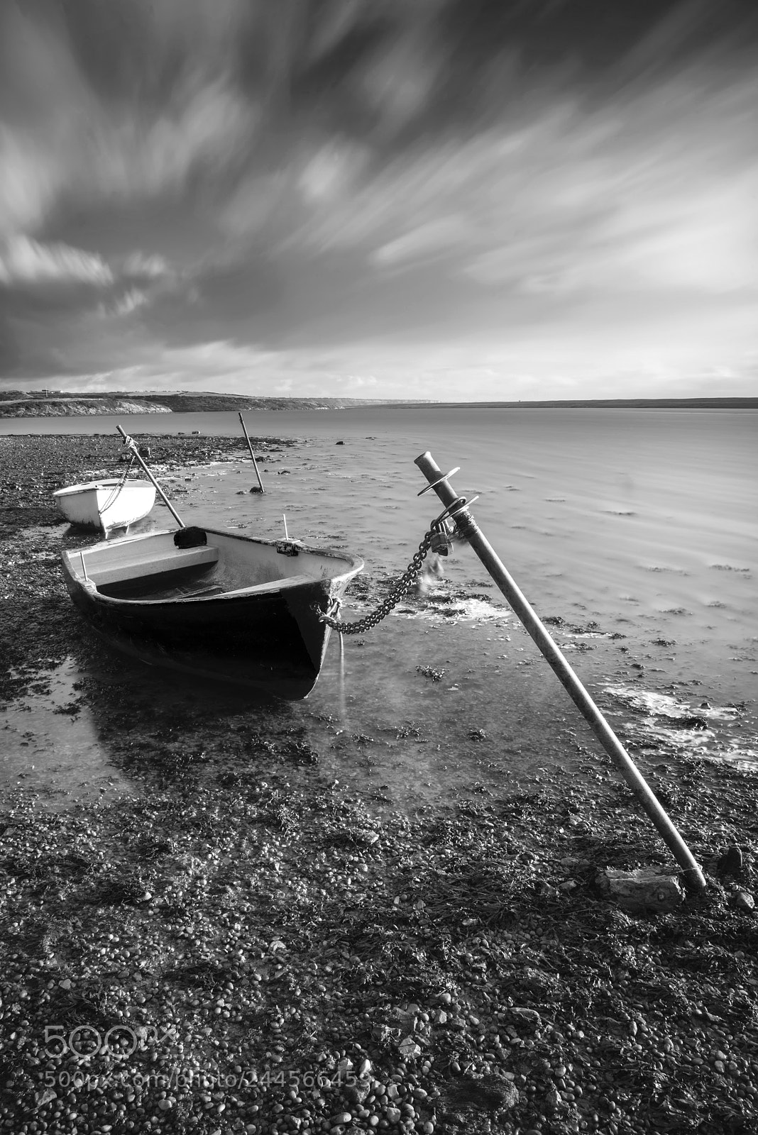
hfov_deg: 53.2
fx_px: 757
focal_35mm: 24
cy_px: 568
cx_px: 379
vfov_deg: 73.7
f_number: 16
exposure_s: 121
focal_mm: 24
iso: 100
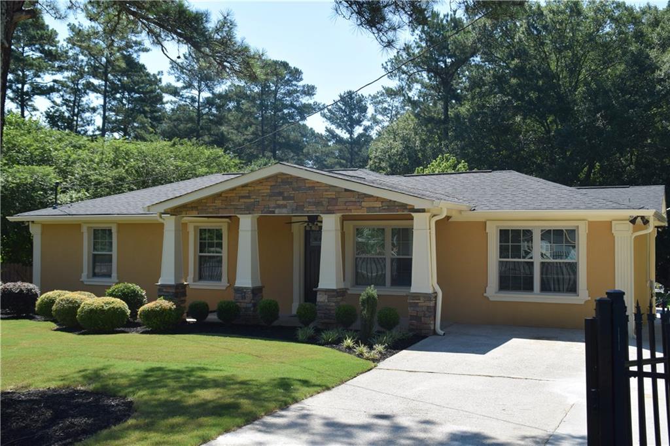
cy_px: 223
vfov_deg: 31.9
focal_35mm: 42
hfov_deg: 46.4
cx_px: 335
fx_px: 781
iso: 200
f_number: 9
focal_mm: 28
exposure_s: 1/320
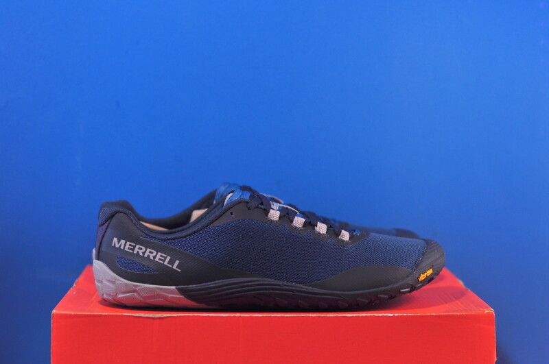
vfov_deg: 18.1
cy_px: 182
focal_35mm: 75
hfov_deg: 27.0
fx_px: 1142
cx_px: 274
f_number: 2.8
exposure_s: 1/320
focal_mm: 50
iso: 250
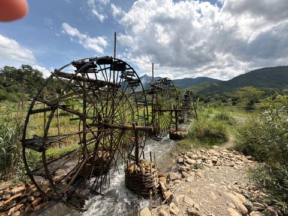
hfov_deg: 102.1
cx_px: 144
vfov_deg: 85.7
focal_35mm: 14
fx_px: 116
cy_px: 108
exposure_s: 1/916
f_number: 2.2
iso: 16
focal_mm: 2.22
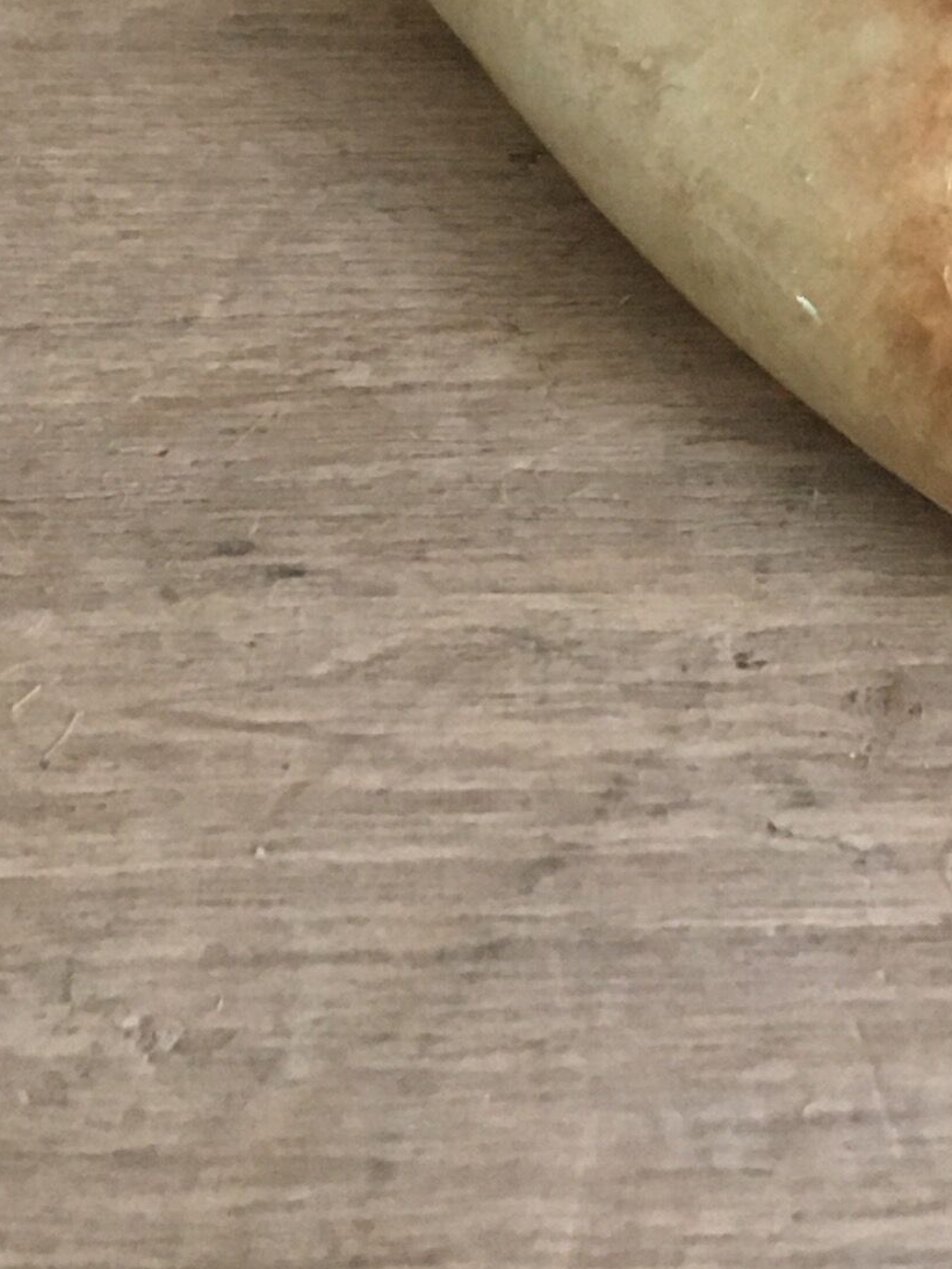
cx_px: 709
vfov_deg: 17.3
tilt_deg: -49.1
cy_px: -376
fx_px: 3923
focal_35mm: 107
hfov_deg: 13.8
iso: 200
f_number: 2.2
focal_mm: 4.15
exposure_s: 1/20
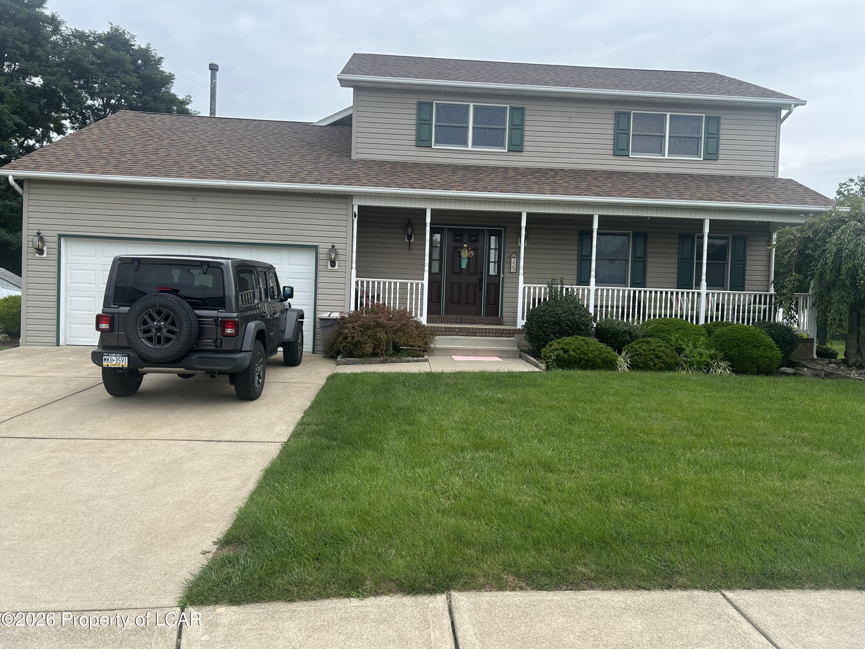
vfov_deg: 53.1
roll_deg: -1.8
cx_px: 432
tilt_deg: -2.2
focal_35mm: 26
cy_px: 324
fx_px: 650
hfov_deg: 67.3
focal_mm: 5.7
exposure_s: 1/909
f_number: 1.5
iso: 50
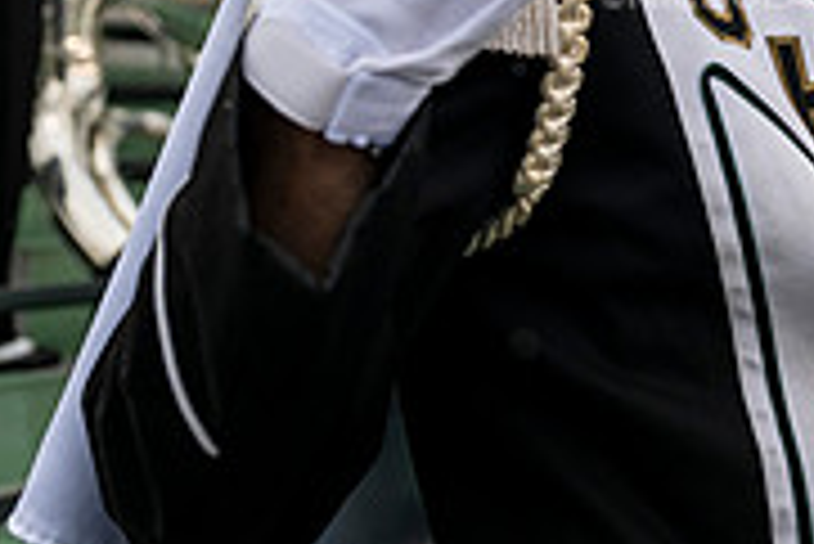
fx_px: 1742
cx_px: 787
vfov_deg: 16.6
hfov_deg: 25.2
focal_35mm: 77
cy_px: -205
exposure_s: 1/500
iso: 160
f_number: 2.8
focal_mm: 24
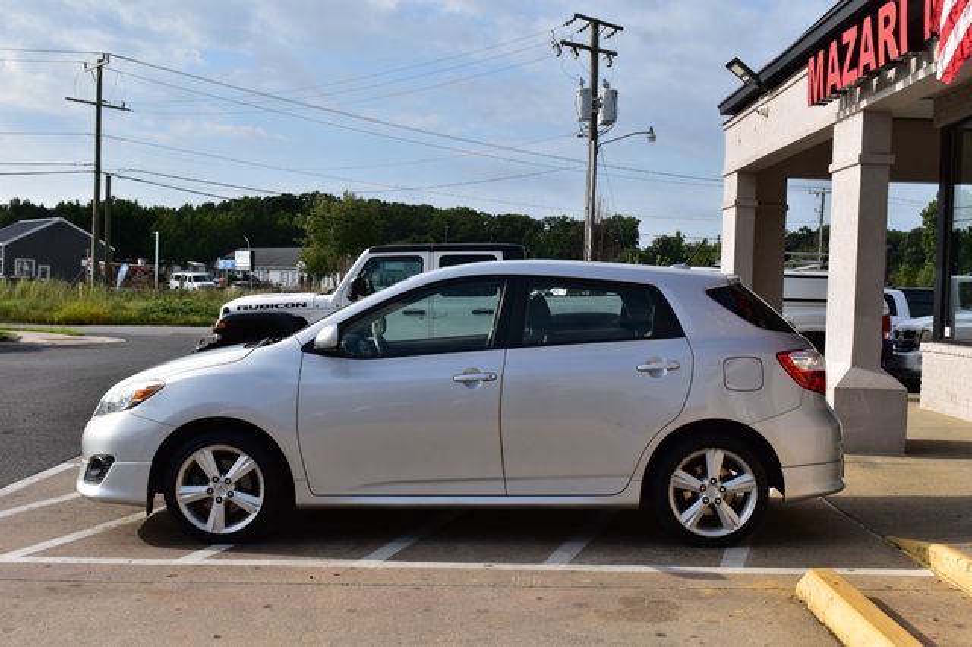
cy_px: 324
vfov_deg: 30.8
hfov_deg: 45.0
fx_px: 1174
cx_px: 486
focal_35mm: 44
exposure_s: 1/500
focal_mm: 29
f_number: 11
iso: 280
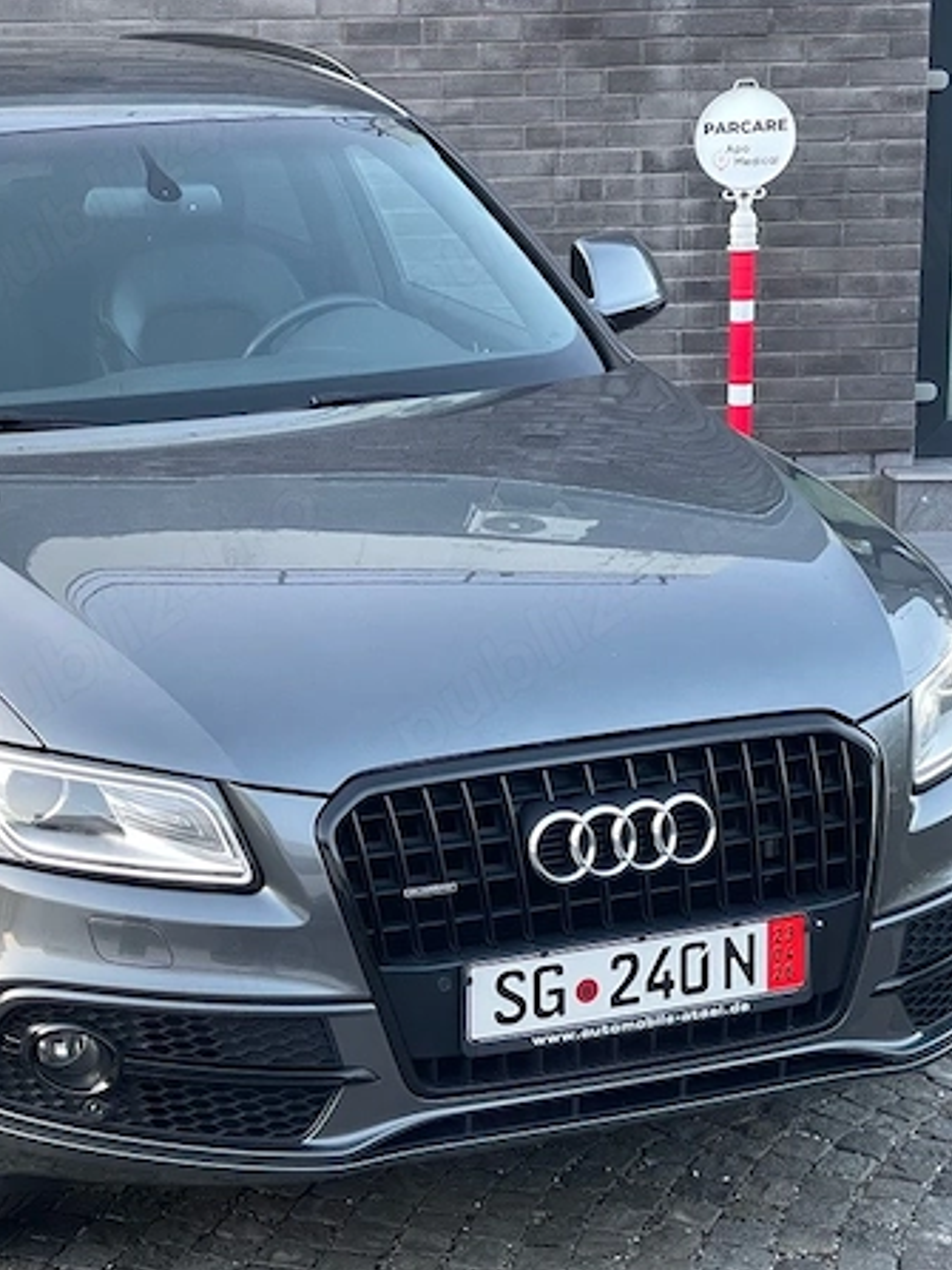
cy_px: 636
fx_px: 3155
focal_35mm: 86
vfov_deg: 22.8
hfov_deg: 17.1
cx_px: 247
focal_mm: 7.5
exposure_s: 1/99
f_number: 2.2
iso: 200
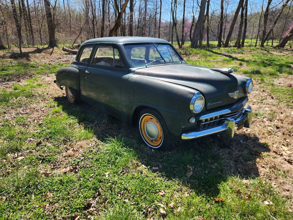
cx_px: 146
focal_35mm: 23
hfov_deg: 73.9
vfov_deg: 58.9
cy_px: 110
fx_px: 195
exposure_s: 1/769
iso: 20
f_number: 1.8
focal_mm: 5.4
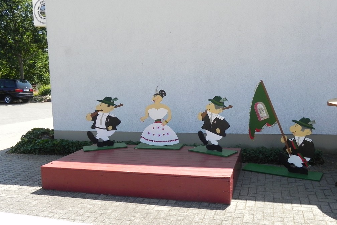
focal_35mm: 35
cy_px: 114
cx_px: 171
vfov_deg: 37.8
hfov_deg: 54.4
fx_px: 328
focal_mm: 5.9
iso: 160
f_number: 5.6
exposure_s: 1/228
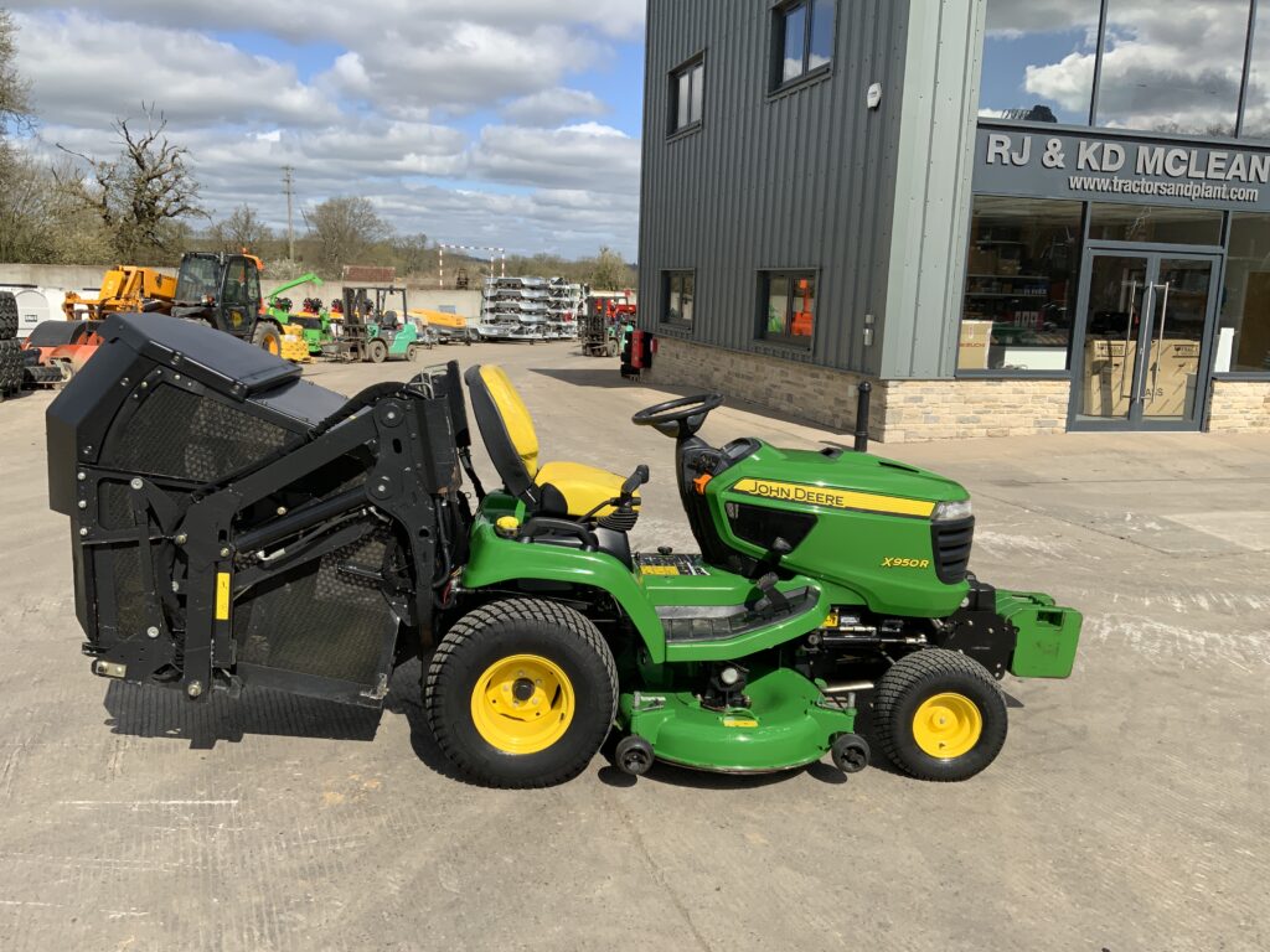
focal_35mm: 29
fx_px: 1064
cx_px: 635
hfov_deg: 61.7
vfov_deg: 48.2
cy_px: 476
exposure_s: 1/2427
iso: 16
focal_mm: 3
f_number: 1.8
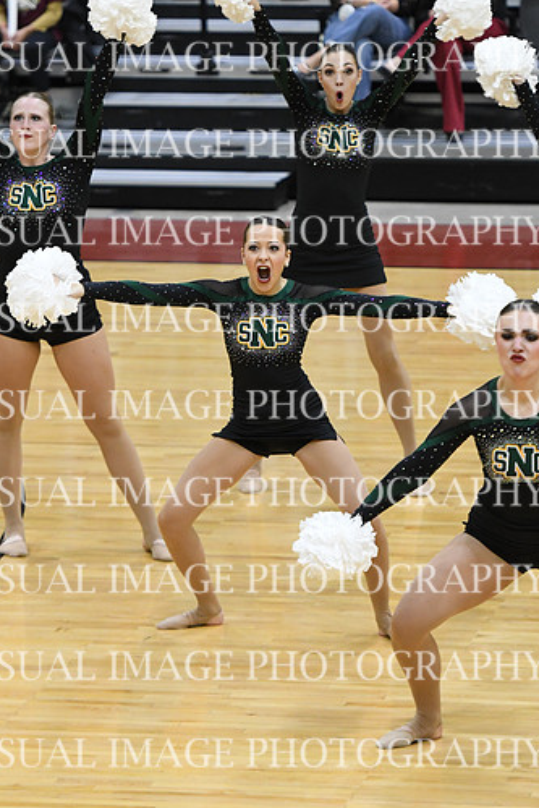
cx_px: 236
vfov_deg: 8.4
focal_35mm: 244
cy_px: 361
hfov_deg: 5.6
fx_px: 5476
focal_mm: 140
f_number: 2.8
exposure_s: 1/400
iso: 3200
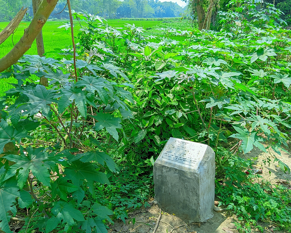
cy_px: 118
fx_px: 224
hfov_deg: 66.0
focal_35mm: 26
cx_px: 139
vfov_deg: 54.9
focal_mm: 5.24
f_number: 1.7
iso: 40
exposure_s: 1/296
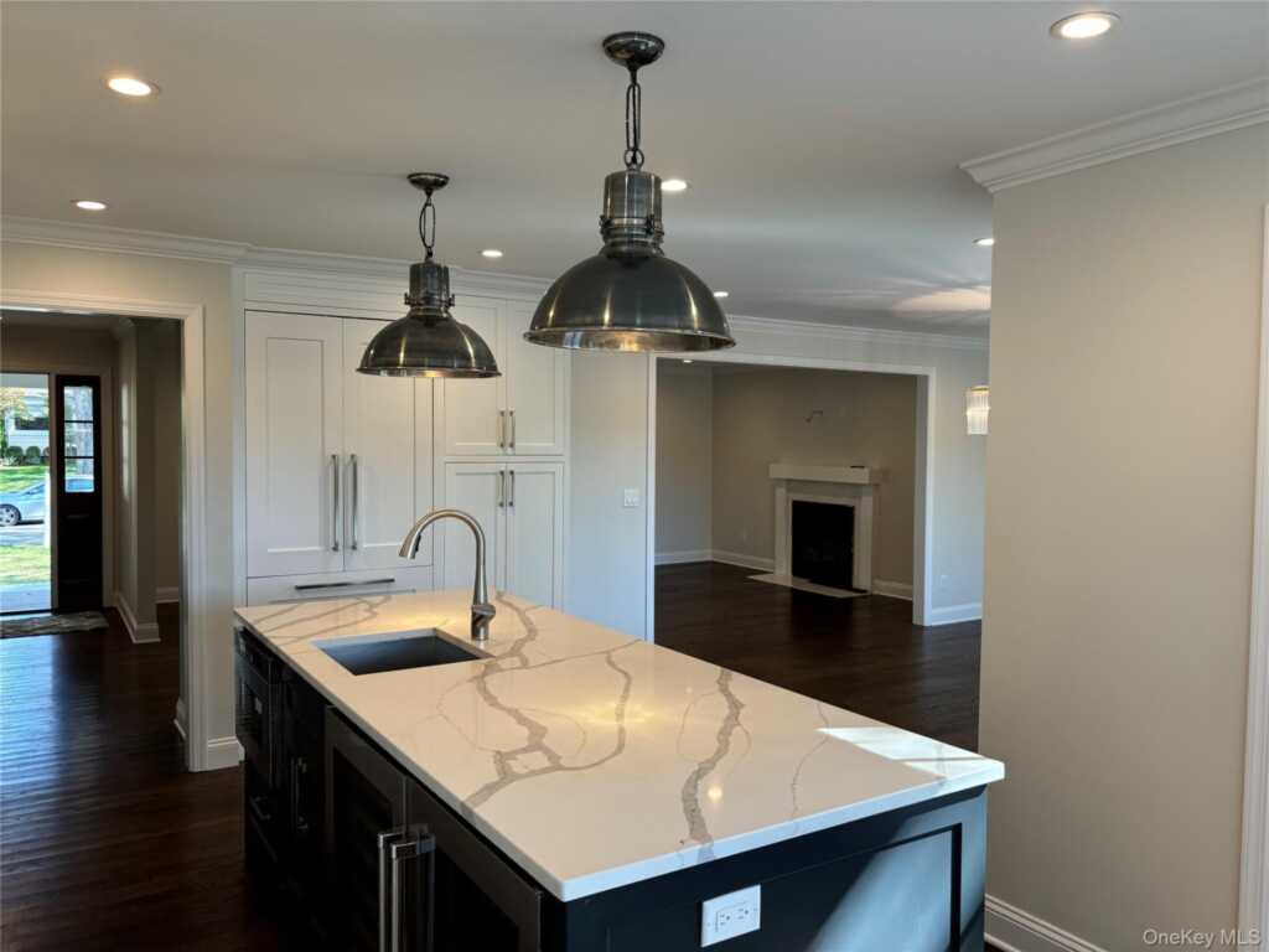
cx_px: 634
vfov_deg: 53.1
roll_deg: -1.5
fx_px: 953
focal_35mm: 26
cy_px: 476
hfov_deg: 67.3
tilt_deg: -1.8
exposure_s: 1/120
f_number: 1.6
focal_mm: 5.96
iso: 80
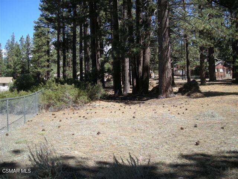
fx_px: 241
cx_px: 119
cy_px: 90
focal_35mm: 35
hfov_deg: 52.6
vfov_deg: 40.7
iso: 50
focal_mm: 5.7
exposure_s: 1/452
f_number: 2.8
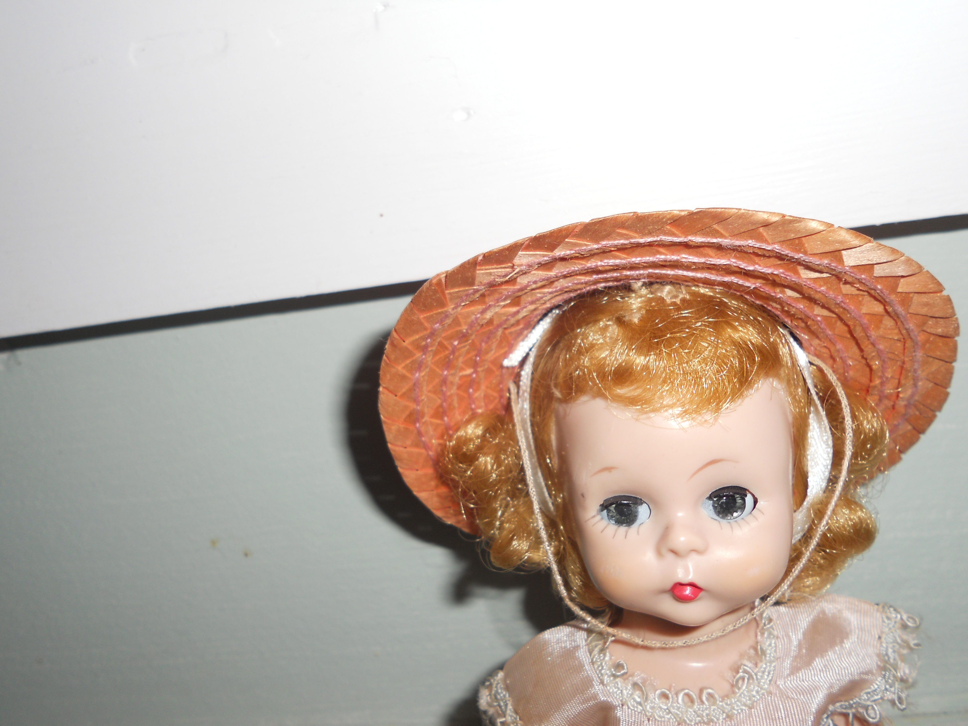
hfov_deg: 56.8
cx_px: 484
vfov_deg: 44.2
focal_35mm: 32
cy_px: 363
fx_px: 895
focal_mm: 5.8
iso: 80
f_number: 8.8
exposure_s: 1/25
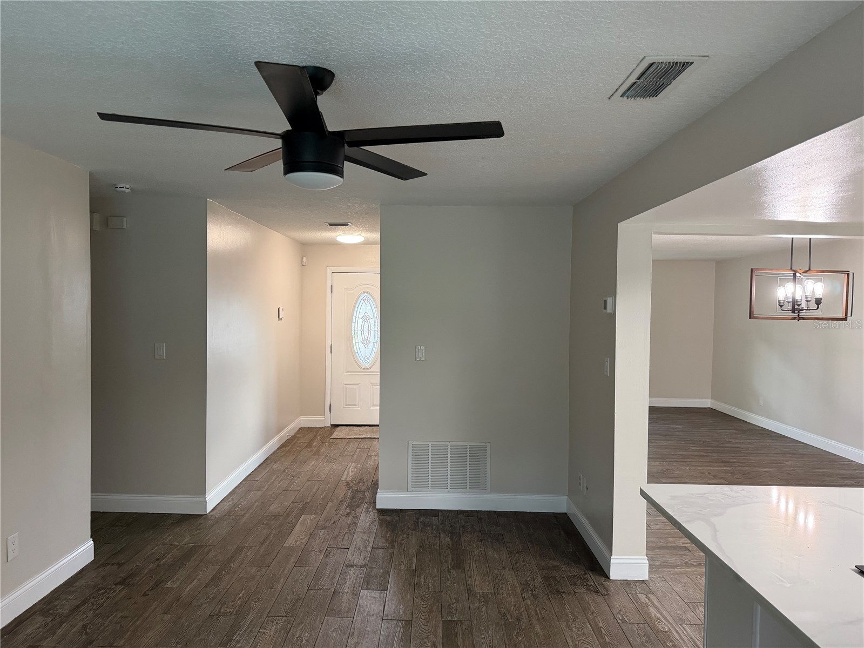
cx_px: 432
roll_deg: -0.3
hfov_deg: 71.6
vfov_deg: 56.8
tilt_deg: -2.1
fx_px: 599
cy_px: 324
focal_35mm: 24
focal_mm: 6.76
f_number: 1.78
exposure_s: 1/120
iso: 400
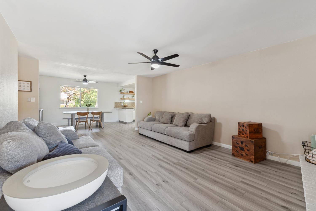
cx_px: 158
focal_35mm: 15
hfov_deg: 100.4
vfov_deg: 77.3
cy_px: 106
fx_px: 132
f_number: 8
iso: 100
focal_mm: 10
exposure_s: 1/2.5
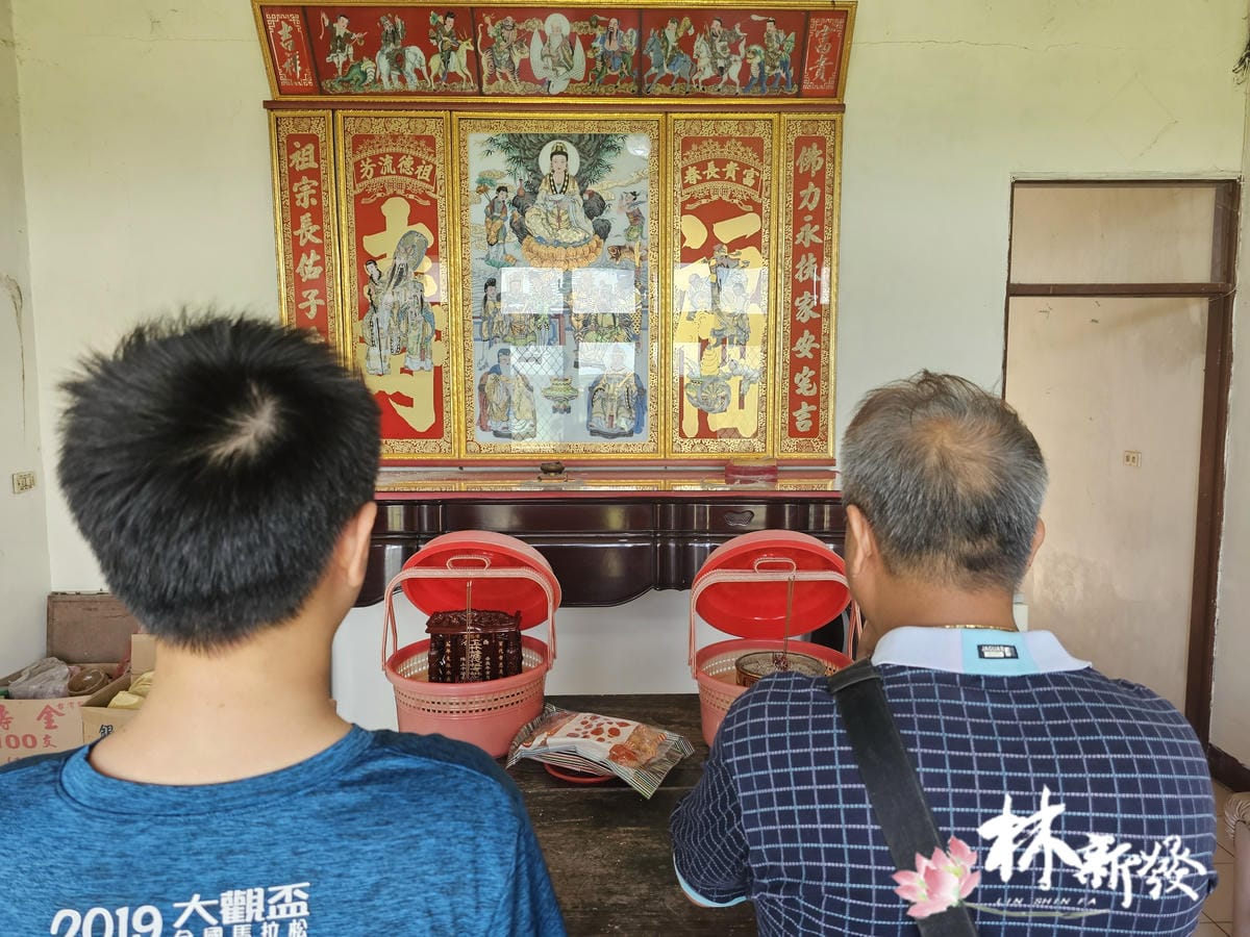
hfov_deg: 73.9
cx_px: 625
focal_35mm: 23
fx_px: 831
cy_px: 468
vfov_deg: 58.9
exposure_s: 1/120
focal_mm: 6.3
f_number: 1.7
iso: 160
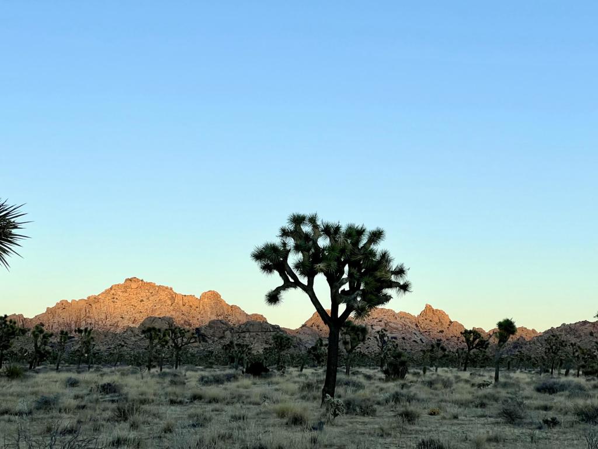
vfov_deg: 19.1
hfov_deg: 25.3
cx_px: 299
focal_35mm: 77
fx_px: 1330
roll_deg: -4.2
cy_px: 224
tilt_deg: +5.6
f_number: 2.8
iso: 32
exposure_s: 1/335
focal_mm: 9
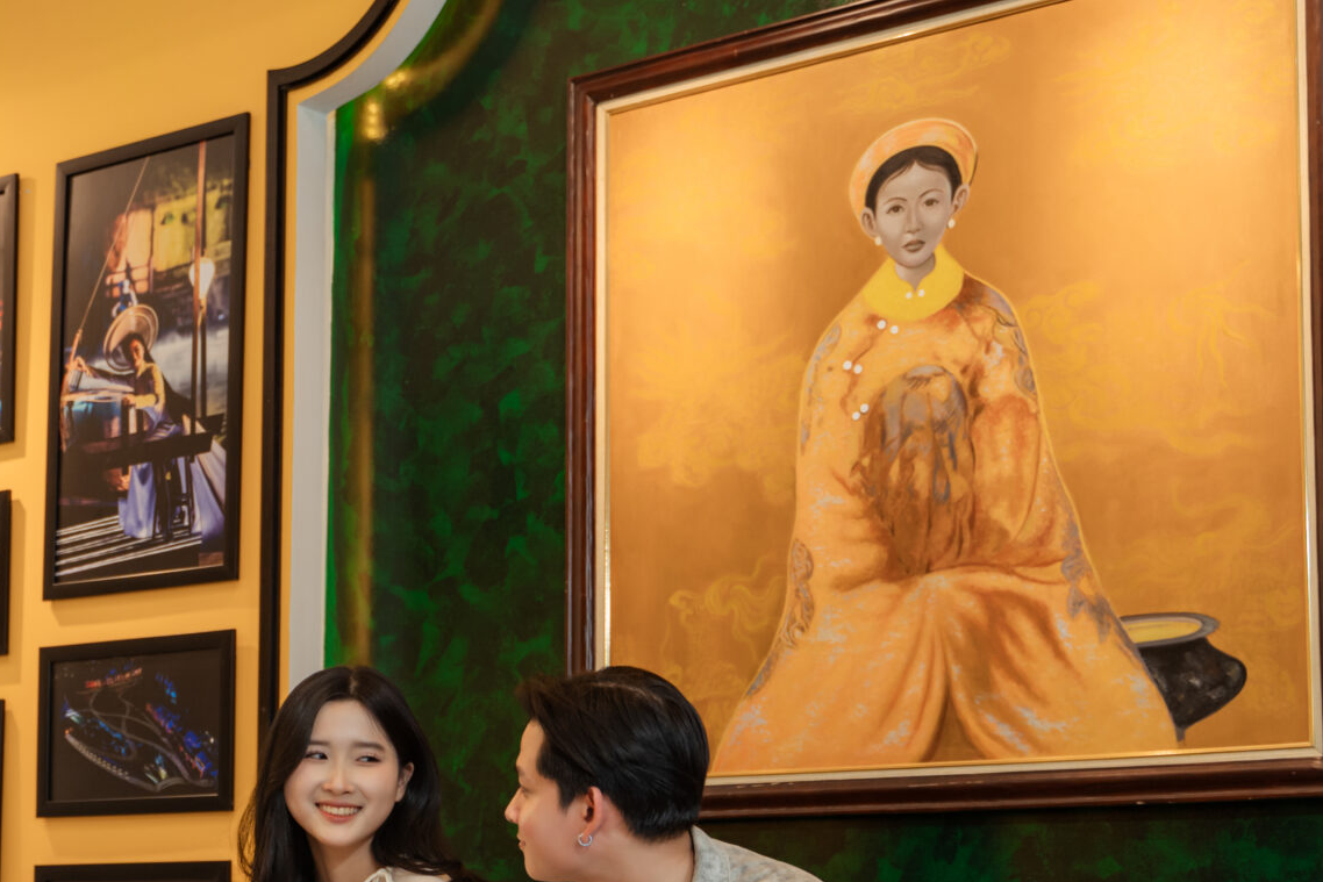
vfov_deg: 18.8
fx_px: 2646
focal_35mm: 72
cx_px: 191
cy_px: 704
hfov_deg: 27.3
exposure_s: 1/125
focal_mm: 32
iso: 320
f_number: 3.2
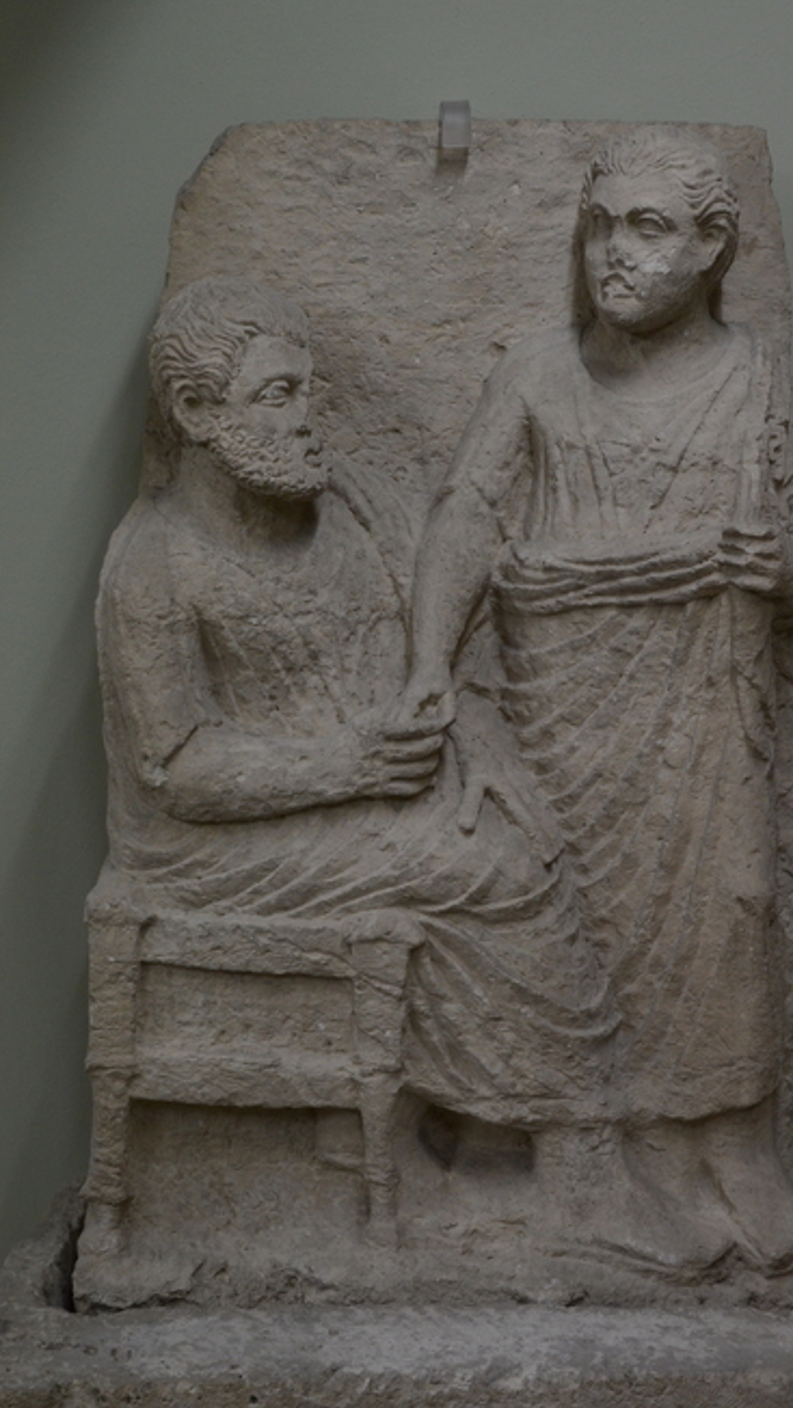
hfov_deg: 24.2
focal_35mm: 50
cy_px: 700
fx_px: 1851
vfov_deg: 41.7
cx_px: 447
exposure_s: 1/80
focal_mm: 31
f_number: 4.2
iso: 1000
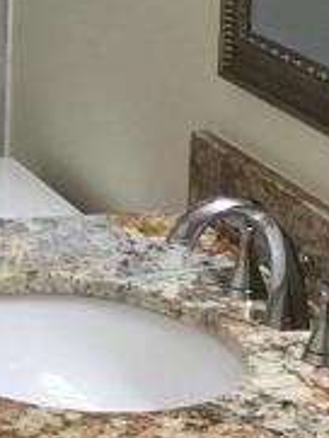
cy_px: 24
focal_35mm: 164
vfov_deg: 11.9
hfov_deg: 8.6
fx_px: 2076
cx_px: -339
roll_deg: +0.4
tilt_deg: -10.5
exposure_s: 1/30
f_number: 2.2
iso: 32
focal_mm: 4.15
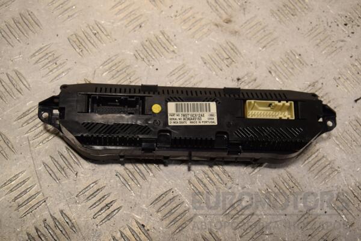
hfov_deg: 33.4
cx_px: 180
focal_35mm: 60
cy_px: 120
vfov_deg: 22.6
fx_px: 602
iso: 400
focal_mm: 40
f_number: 7.1
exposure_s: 1/200
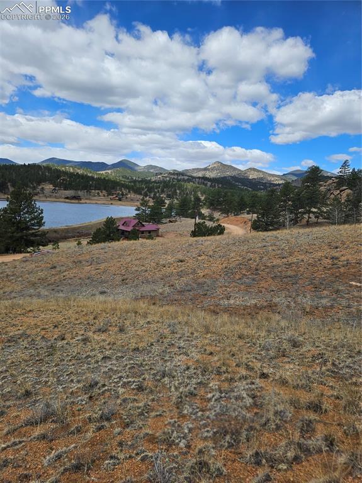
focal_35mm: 23
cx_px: 181
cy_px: 242
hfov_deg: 58.8
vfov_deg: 74.0
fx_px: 321
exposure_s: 1/2169
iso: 25
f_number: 1.8
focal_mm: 5.4
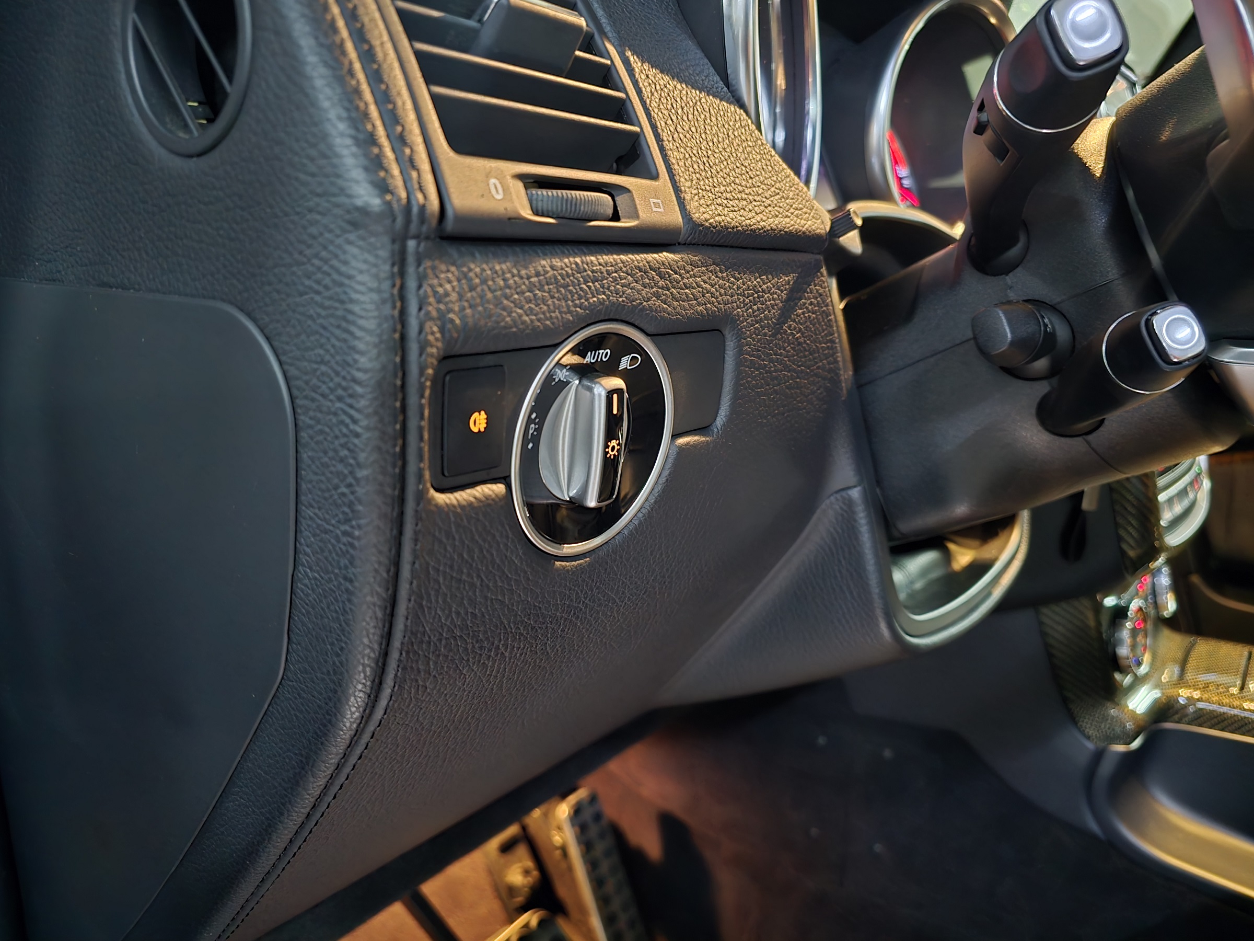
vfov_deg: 58.9
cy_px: 470
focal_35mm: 23
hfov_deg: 73.9
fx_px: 833
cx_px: 627
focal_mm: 6.3
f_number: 1.7
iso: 3200
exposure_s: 1/13.4
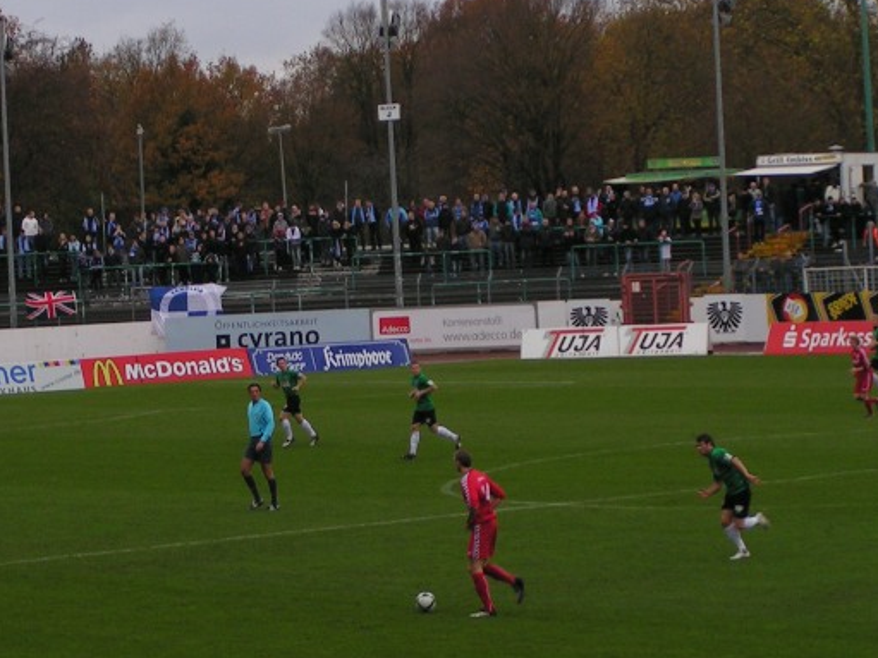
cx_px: 268
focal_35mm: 169
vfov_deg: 8.8
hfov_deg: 11.7
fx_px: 4286
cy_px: 160
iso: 50
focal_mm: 16.6
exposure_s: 1/200
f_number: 3.5
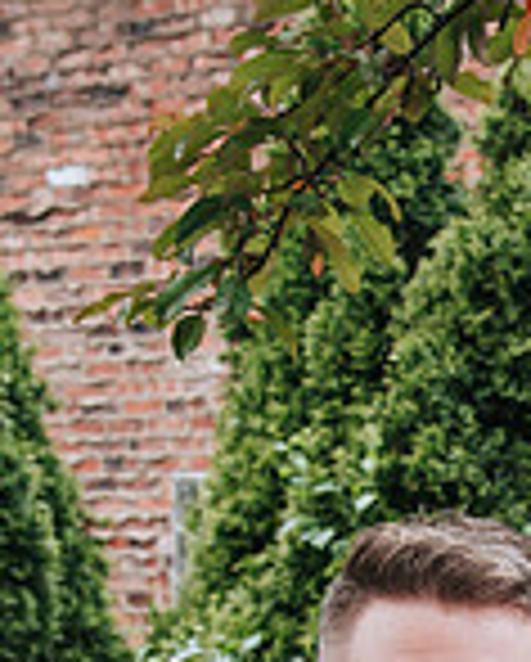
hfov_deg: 8.0
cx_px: 913
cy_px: 851
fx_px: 3705
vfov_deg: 10.0
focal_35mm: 189
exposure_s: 1/125
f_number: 5.6
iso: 400
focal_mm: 44
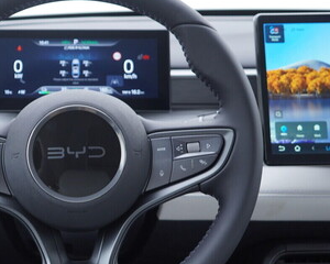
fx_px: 606
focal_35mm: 62
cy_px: 141
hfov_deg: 29.8
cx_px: 70
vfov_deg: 24.6
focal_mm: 24
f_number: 2.8
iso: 160
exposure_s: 1/40
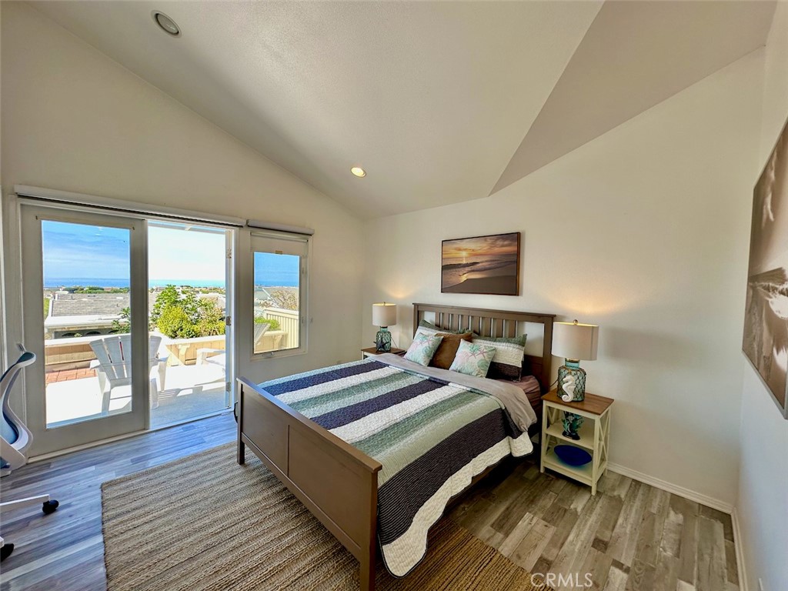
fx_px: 319
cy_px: 296
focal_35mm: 14
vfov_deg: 85.7
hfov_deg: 102.1
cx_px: 394
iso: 40
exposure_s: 1/186
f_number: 2.2
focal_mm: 2.22
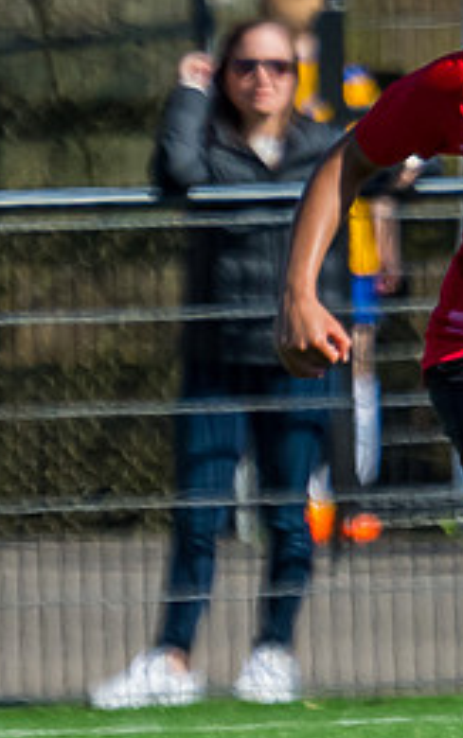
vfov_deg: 1.2
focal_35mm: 1744
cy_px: 759
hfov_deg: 0.8
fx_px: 35132
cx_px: 536
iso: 400
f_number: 4
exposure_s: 1/4000
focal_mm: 280
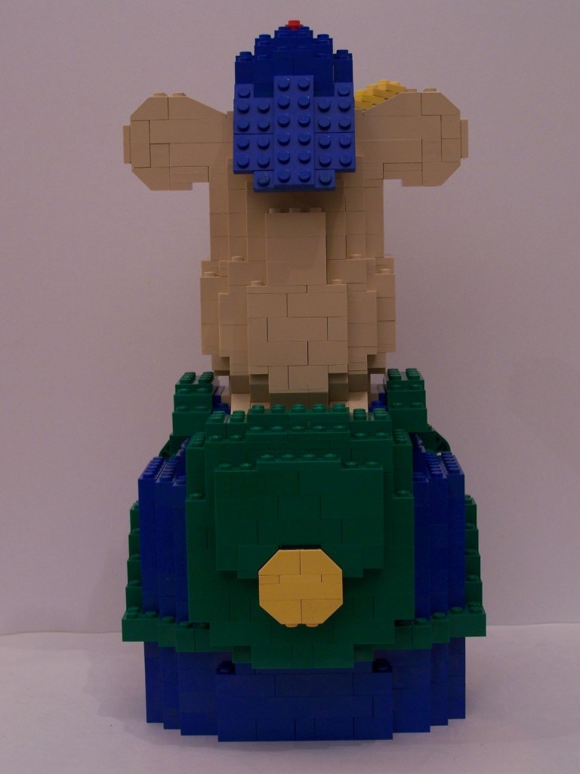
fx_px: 1497
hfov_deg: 21.9
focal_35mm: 67
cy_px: 387
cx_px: 290
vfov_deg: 29.0
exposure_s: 1/4
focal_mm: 11.1
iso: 80
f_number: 3.2
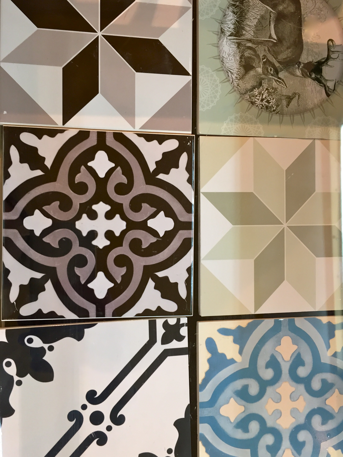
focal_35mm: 29
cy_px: 228
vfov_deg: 61.7
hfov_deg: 48.2
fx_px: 383
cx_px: 172
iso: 64
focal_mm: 4.15
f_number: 2.2
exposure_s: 1/30
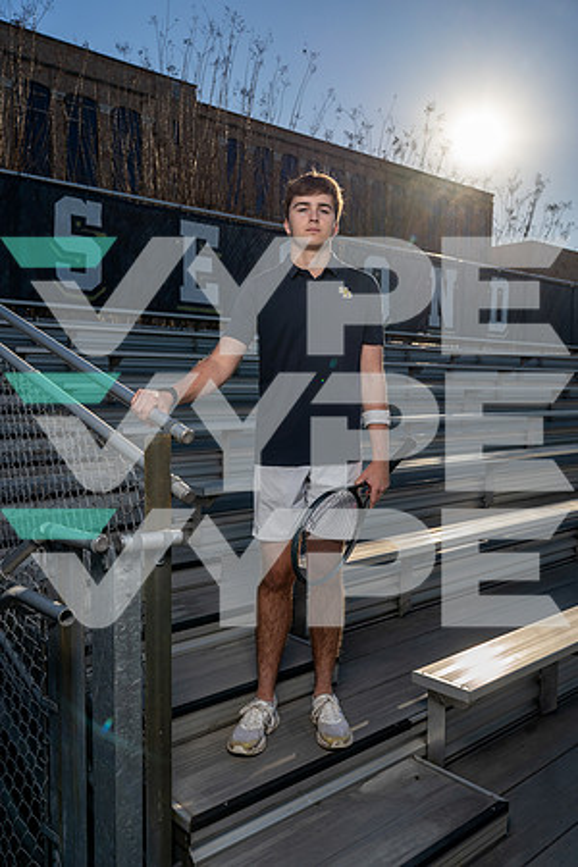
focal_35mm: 30
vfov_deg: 61.9
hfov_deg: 43.6
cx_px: 289
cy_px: 434
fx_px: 722
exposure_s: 1/1600
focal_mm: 30
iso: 100
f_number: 4.5
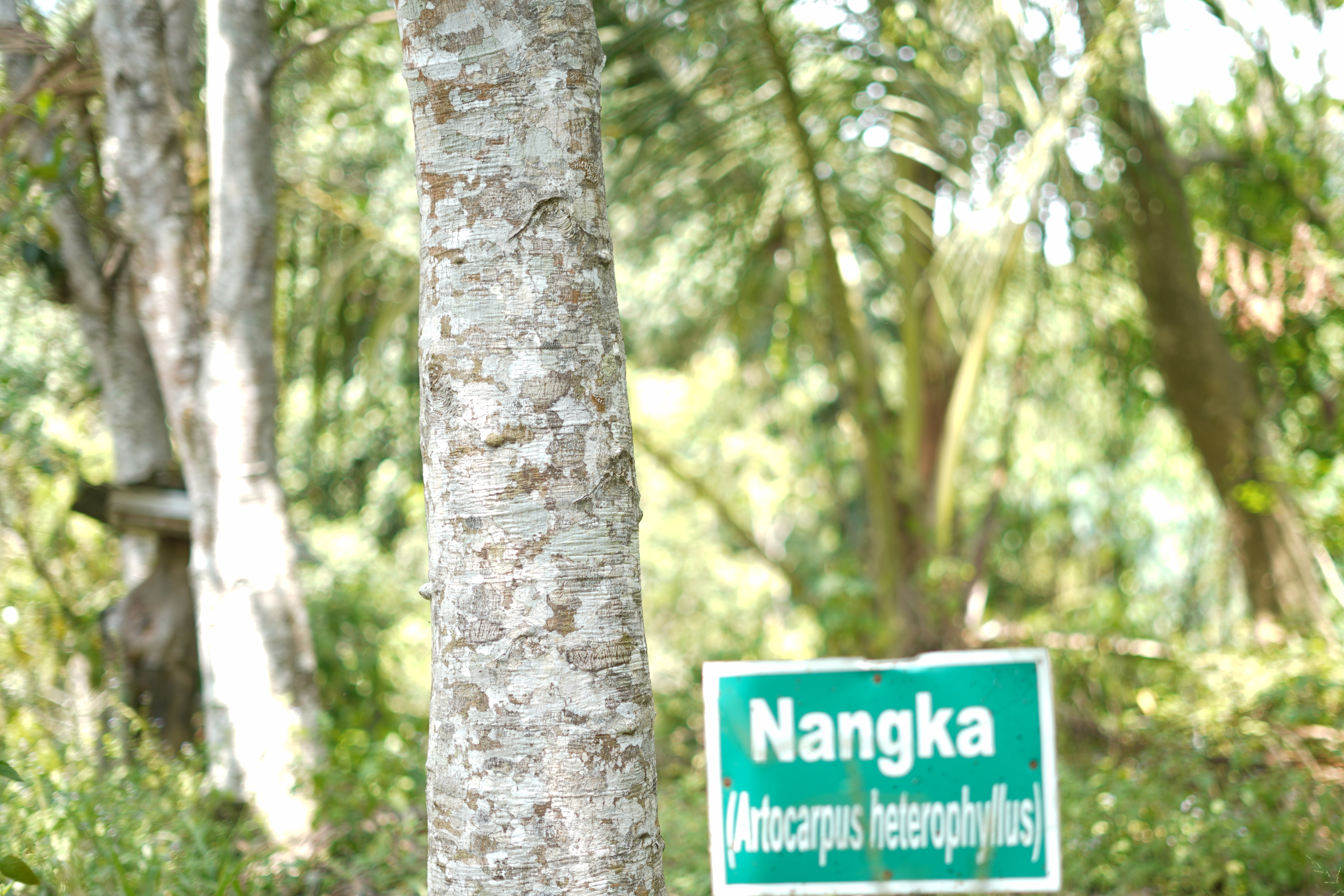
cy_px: 490
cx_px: 776
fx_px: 2314
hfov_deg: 32.3
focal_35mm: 62
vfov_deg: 21.9
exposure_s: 1/160
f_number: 1.8
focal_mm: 50
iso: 50
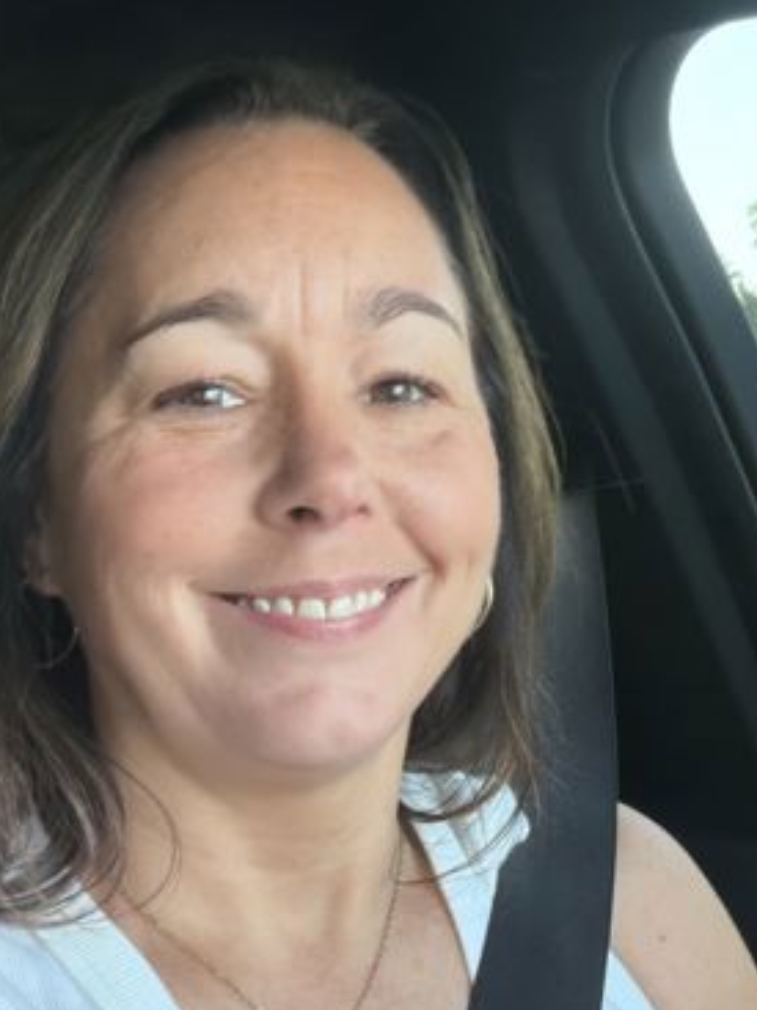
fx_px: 1400
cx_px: 325
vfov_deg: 38.8
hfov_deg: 30.2
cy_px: 731
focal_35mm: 48
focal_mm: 2.71
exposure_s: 1/121
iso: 125
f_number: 1.9
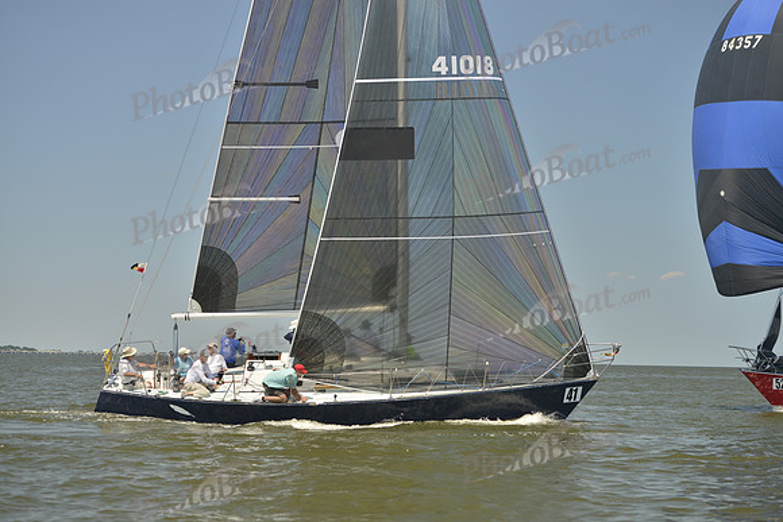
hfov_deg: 27.0
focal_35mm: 75
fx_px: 1632
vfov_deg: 18.2
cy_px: 261
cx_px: 392
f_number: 3.5
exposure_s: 1/1250
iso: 200
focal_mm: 75
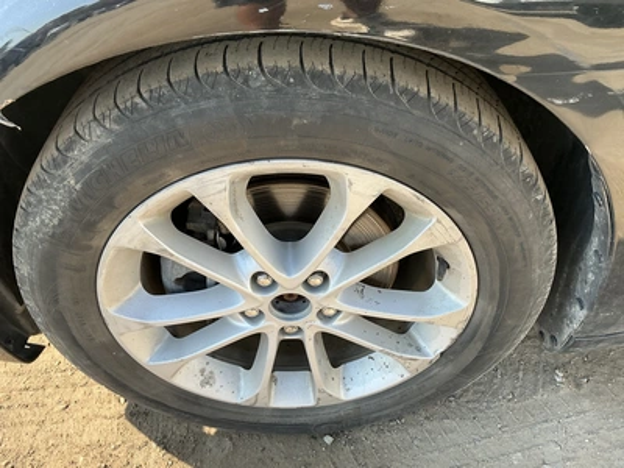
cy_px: 234
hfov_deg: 63.4
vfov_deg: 49.7
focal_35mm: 28
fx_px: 505
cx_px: 312
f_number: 1.8
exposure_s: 1/243
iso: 25
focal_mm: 3
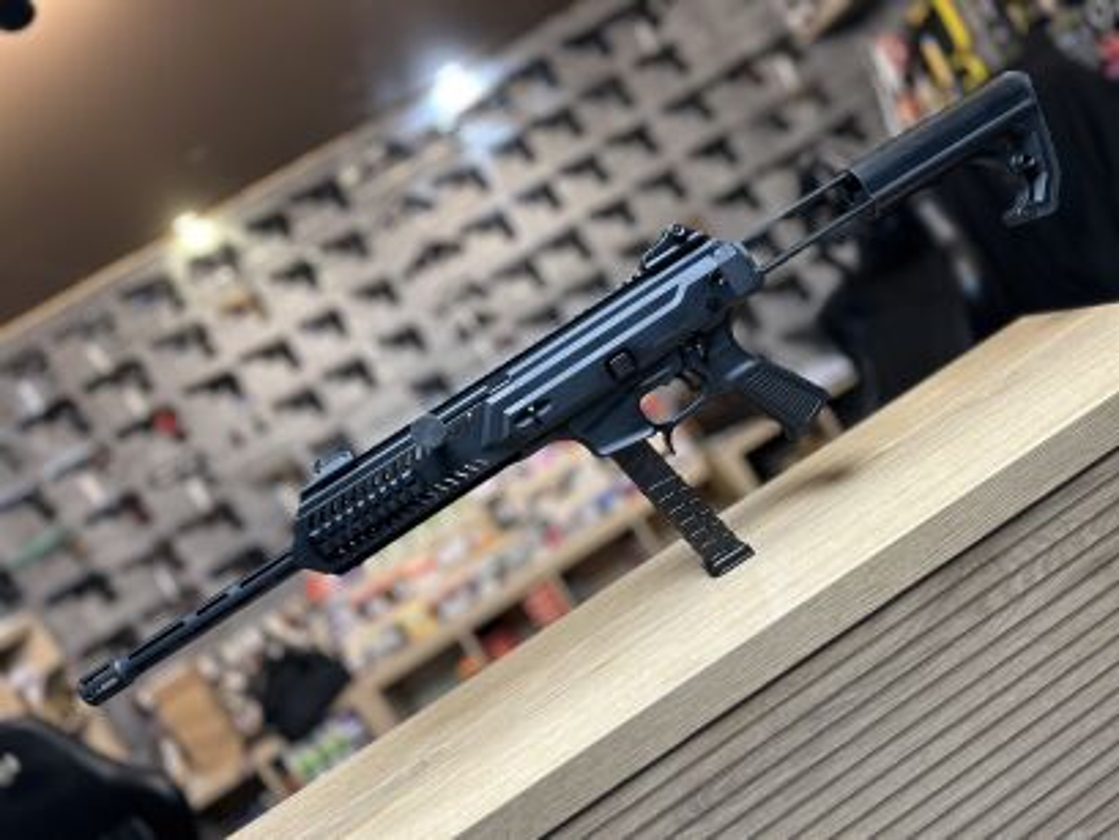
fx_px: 841
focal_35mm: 26
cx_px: 560
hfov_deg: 67.3
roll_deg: +31.6
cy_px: 420
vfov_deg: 53.1
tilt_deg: -4.2
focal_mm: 5.7
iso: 64
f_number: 1.5
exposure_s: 1/50
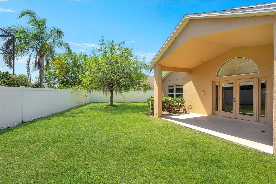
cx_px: 138
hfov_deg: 104.3
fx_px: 107
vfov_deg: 81.2
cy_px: 92
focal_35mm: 14
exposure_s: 1/125
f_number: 11
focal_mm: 14
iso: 100
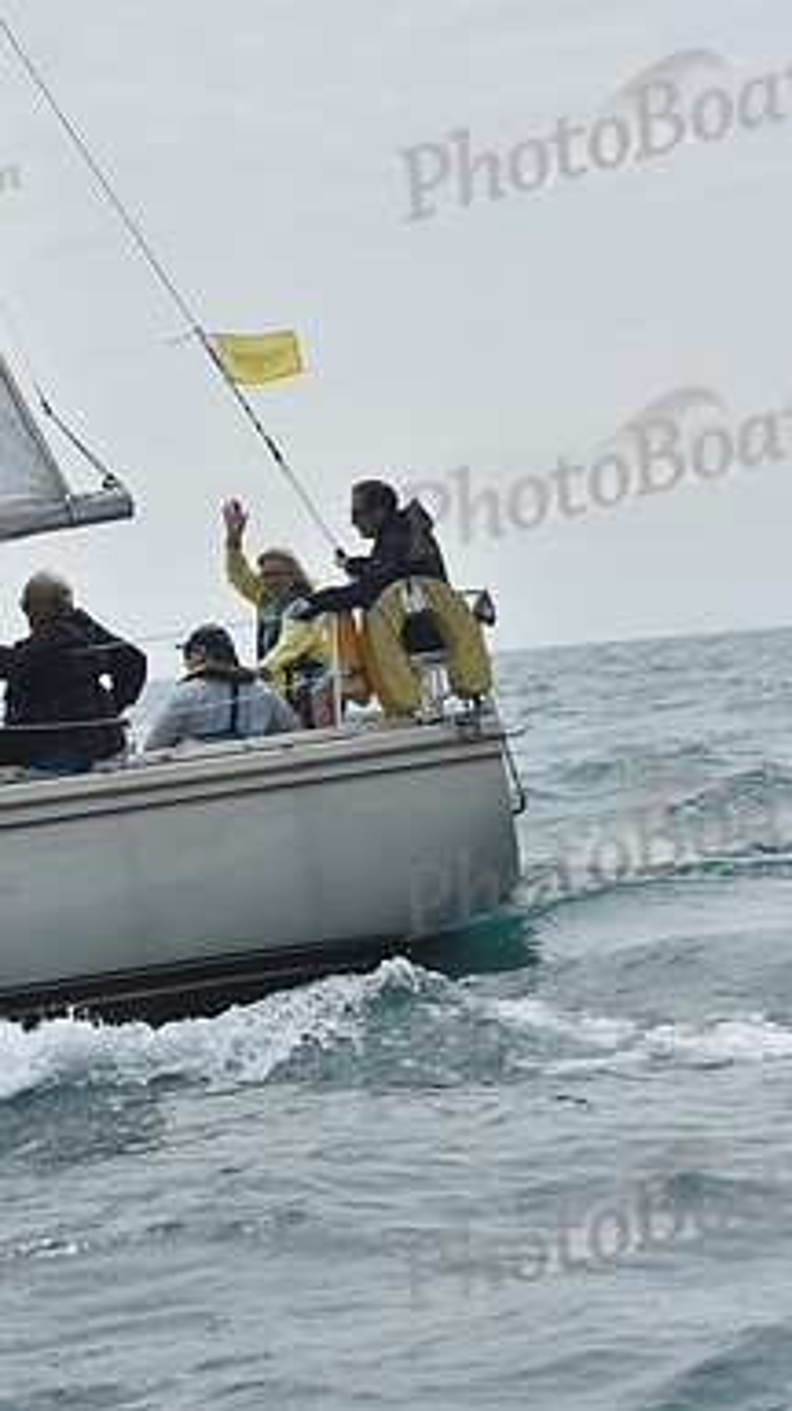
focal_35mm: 150
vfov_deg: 14.3
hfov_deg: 8.1
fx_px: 5611
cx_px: 213
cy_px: 706
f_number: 11
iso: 250
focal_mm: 95
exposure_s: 1/800
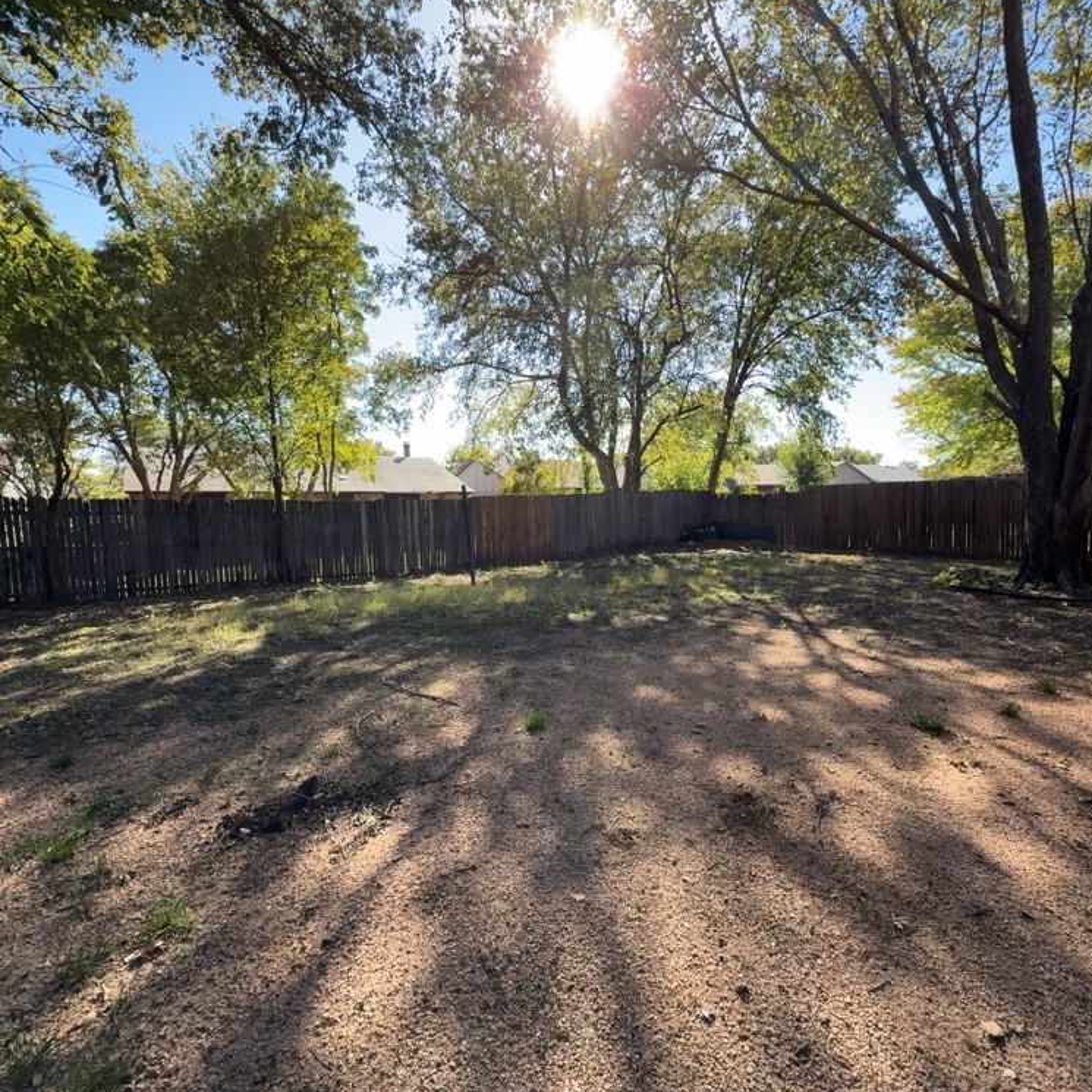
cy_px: 547
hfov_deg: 83.8
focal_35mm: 17
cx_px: 586
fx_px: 607
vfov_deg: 84.0
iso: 20
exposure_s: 1/192
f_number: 2.2
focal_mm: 2.22
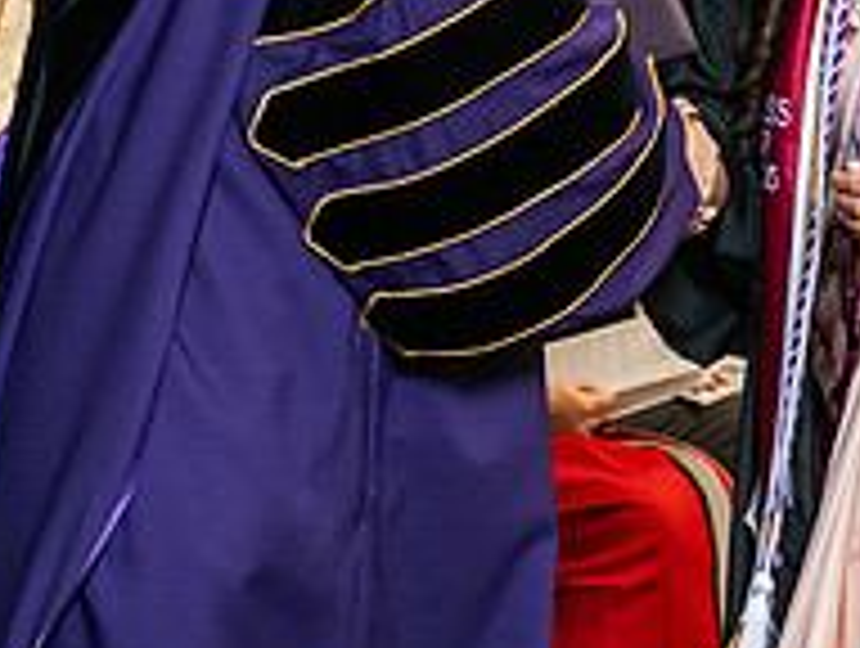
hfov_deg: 9.7
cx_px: 594
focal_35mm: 204
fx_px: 5078
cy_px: -146
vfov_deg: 7.2
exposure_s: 1/200
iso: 2500
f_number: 5
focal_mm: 70
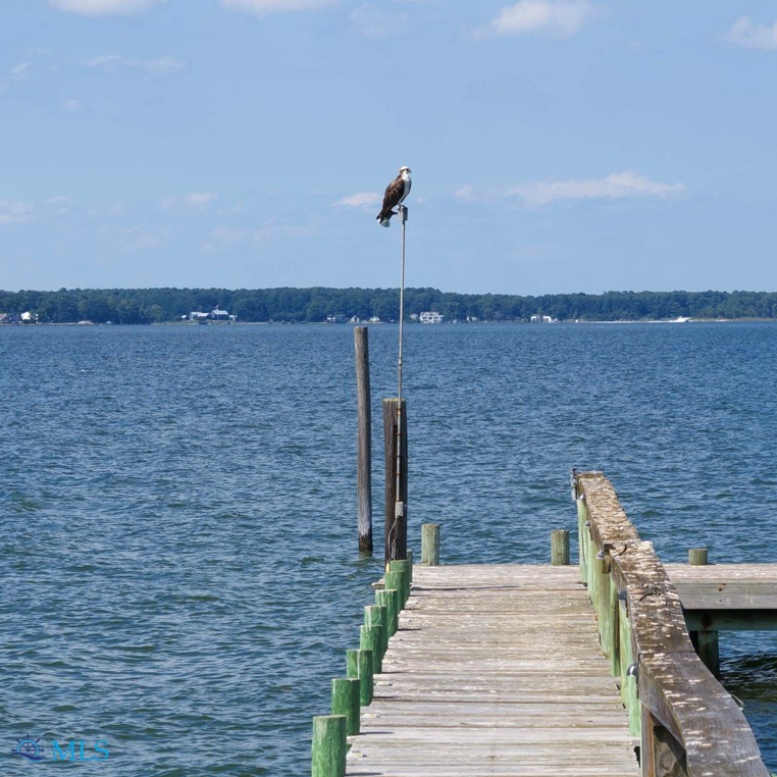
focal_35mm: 197
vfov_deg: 8.9
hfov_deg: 8.9
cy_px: 387
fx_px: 5003
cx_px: 427
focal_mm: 30.71
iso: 100
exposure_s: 1/640
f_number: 3.4
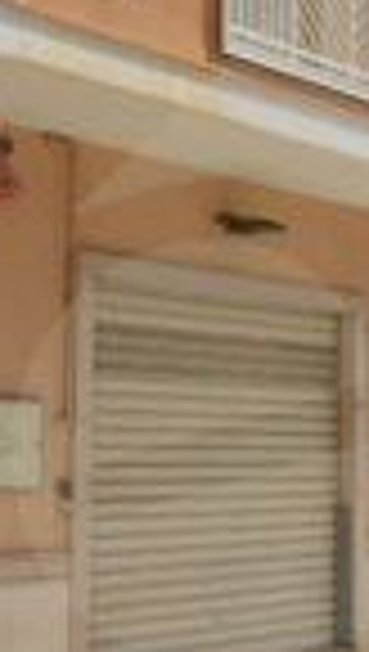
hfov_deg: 16.3
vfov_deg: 28.5
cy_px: 346
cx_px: 284
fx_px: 1282
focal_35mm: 74
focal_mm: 14
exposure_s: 1/320
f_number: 9
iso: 100
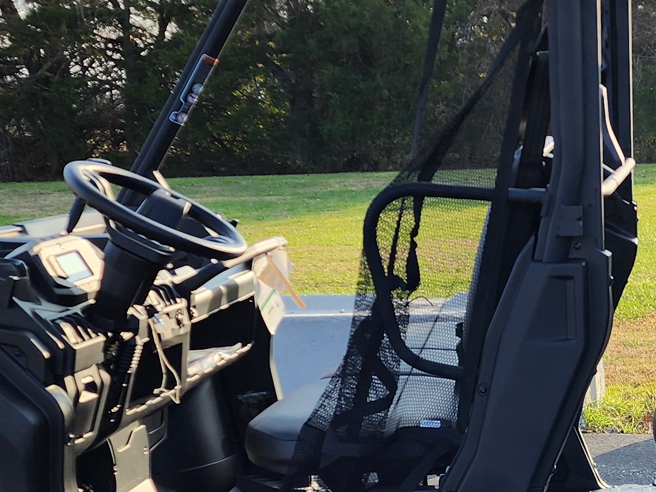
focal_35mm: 77
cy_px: 430
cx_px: 683
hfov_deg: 24.0
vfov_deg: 18.8
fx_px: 1459
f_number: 1.8
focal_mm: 6.4
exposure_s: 1/395
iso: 12
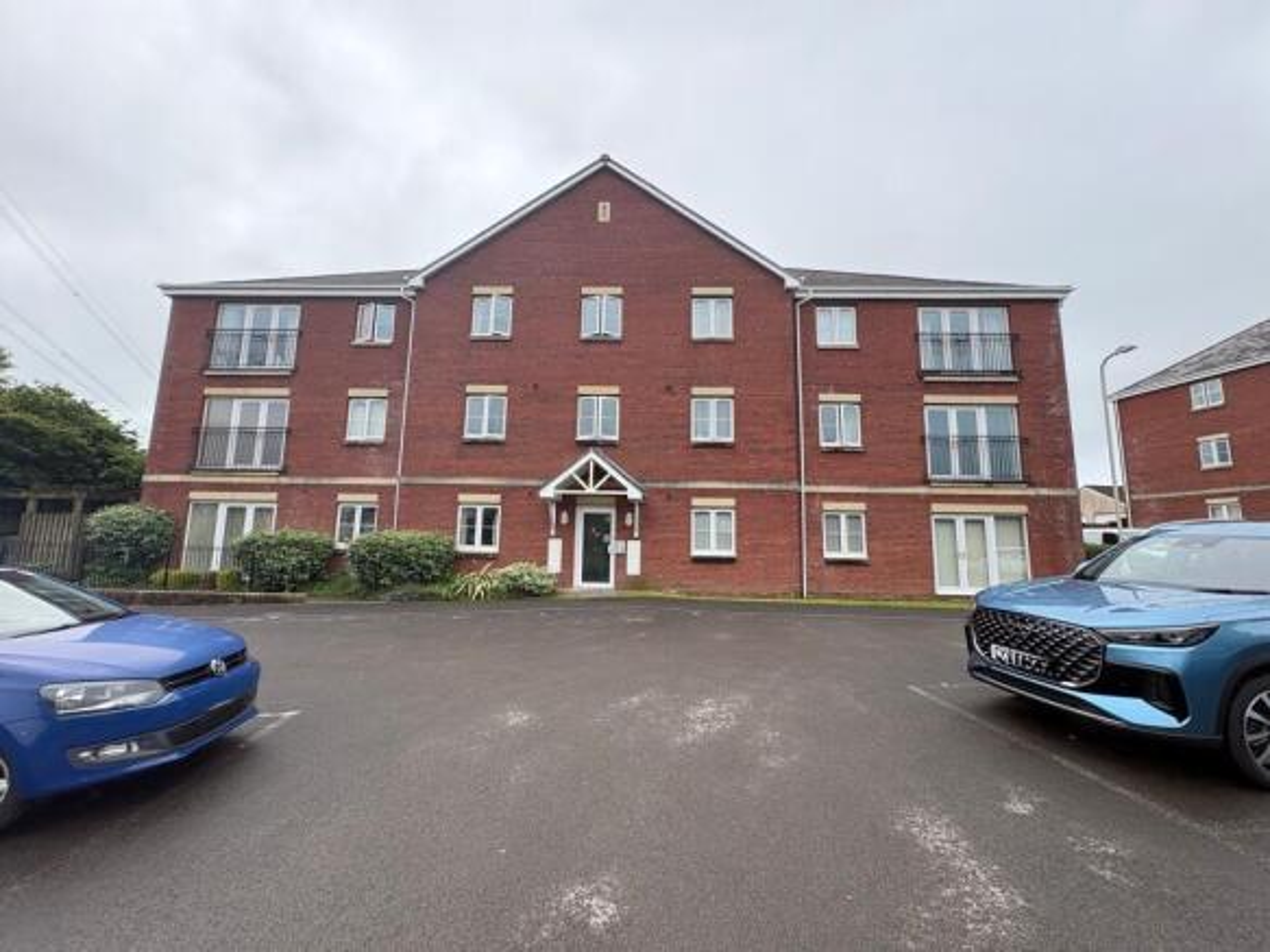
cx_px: 635
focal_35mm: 14
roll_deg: -1.0
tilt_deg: +6.1
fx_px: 514
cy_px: 476
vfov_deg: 85.7
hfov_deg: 102.1
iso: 64
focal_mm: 2.22
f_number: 2.2
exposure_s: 1/956
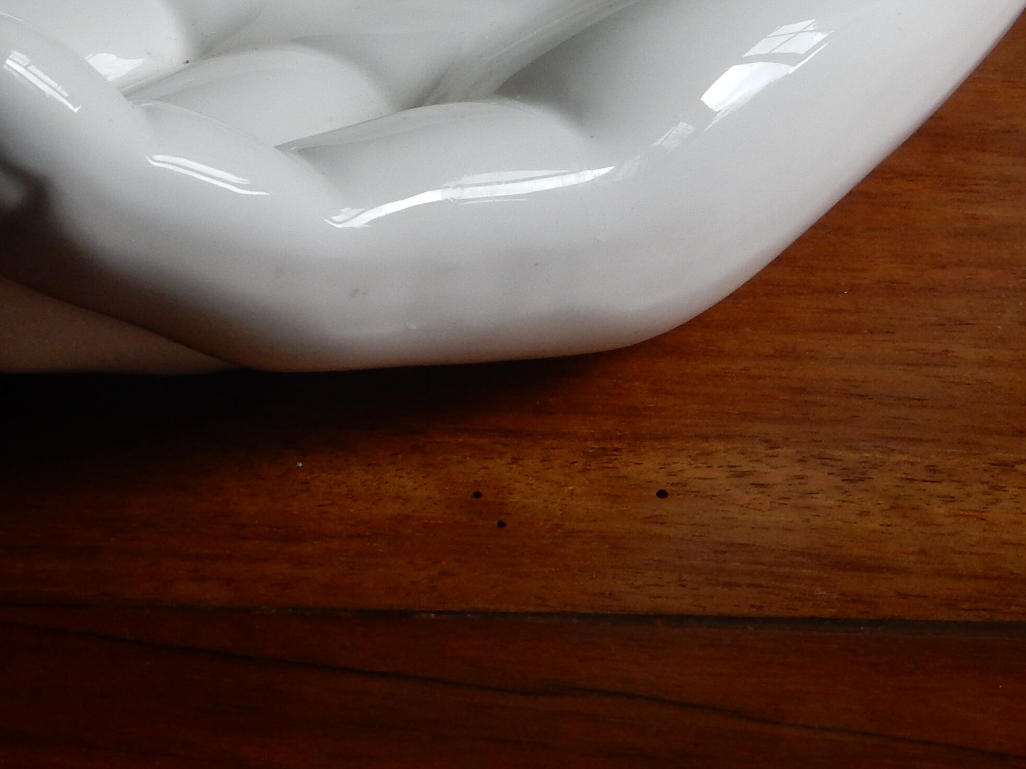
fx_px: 4179
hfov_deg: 13.9
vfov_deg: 10.4
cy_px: -64
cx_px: 167
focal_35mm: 141
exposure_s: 1/30
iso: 140
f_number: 4.5
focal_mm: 10.7
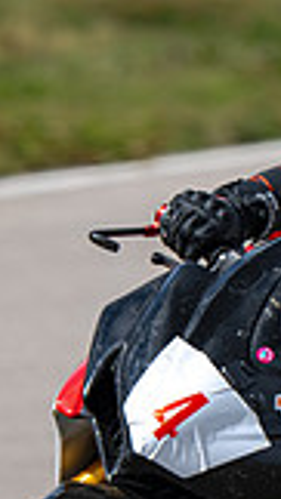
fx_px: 34237
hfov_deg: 0.5
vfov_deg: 0.8
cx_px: 376
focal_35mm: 2582
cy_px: 445
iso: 140
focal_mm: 600
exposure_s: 1/1250
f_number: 6.3
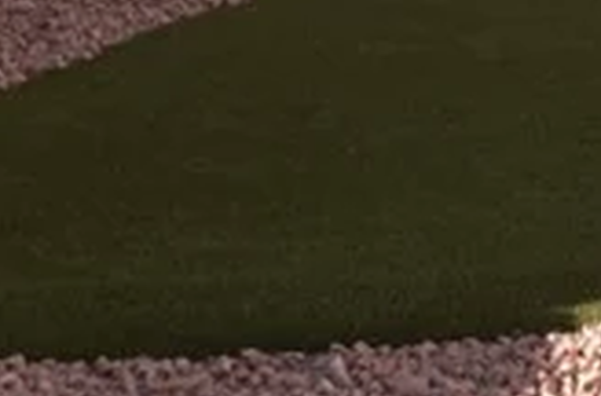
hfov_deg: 11.4
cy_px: -315
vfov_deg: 7.8
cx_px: 1077
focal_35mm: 169
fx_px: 2811
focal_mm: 18
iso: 200
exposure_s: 1/250
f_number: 7.1
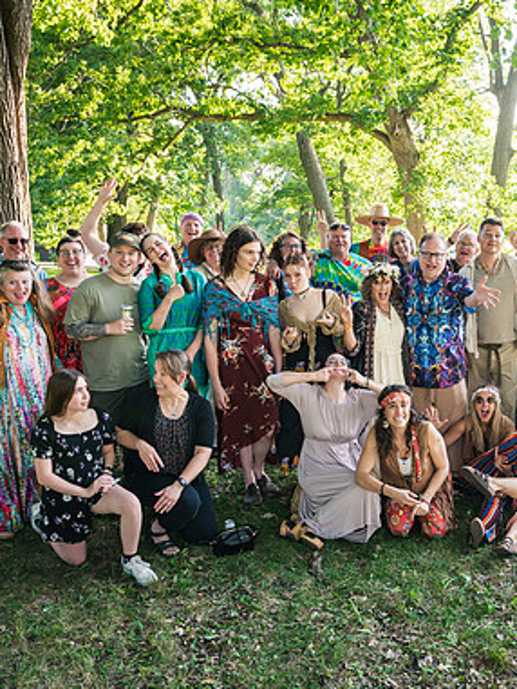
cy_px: 347
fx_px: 756
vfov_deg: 49.0
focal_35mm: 38
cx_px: 412
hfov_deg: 36.5
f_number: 5.6
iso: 800
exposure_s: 1/250
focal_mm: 26
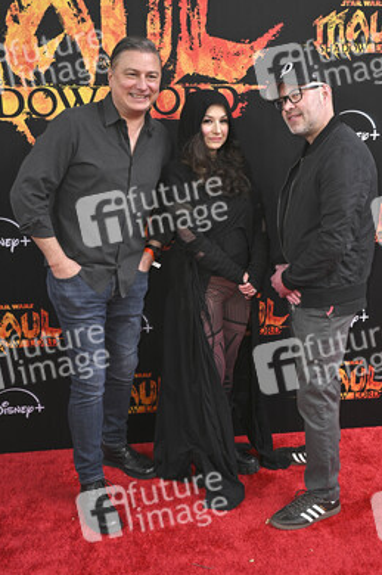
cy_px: 286
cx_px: 195
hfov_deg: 33.3
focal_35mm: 40
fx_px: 638
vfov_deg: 48.5
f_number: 6.3
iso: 640
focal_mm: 39
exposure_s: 1/320
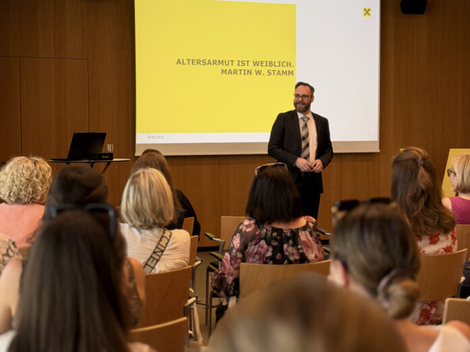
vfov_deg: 30.3
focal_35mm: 48
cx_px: 235
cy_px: 176
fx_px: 652
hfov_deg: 39.7
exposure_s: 1/177
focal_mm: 6.8
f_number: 1.8
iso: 50
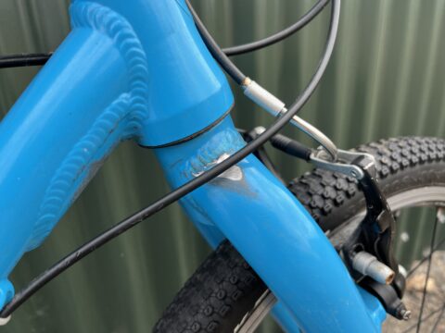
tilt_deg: -23.5
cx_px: 222
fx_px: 334
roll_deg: +4.9
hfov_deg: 67.3
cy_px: 166
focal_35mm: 26
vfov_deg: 53.1
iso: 50
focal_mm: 5.1
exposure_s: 1/481
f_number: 1.6
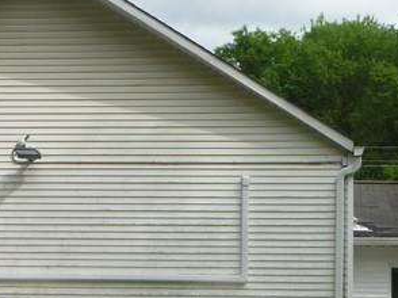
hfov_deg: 14.5
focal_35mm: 136
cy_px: 293
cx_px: 103
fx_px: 1562
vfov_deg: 10.8
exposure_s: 1/500
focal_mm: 6.9
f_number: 3.7
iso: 80
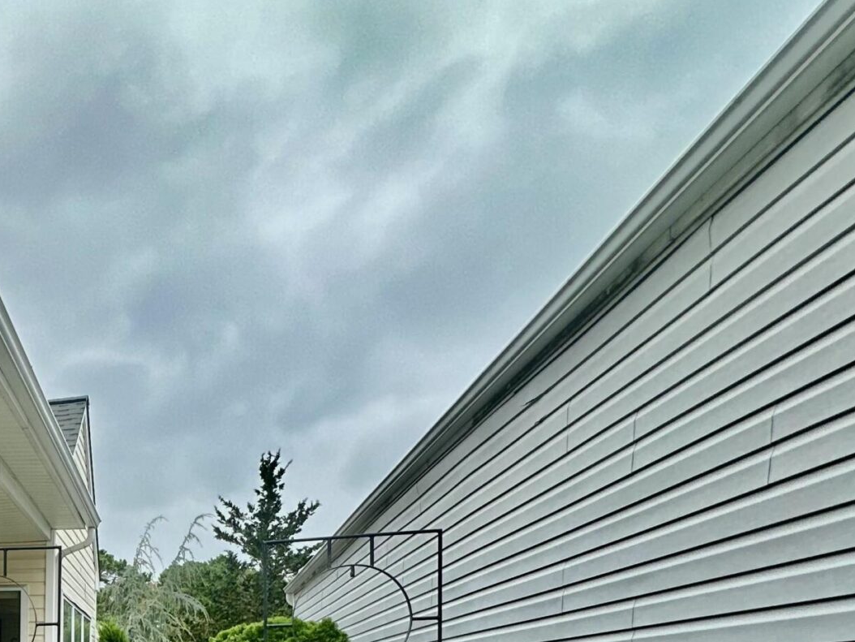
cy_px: 739
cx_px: -23
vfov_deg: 34.8
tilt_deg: -3.2
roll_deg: -0.4
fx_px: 840
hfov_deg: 44.7
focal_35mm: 34
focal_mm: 2.22
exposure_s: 1/394
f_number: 2.2
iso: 40
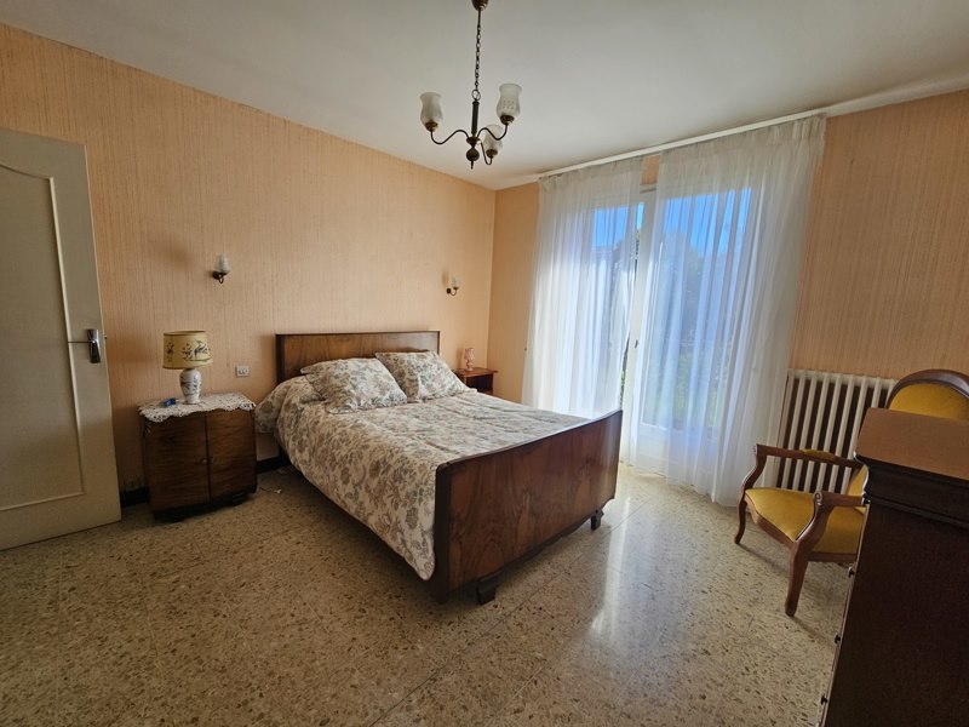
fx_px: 364
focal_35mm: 13
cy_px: 364
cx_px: 484
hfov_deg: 106.2
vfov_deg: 89.9
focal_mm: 2.2
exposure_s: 1/202
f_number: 2.2
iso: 50
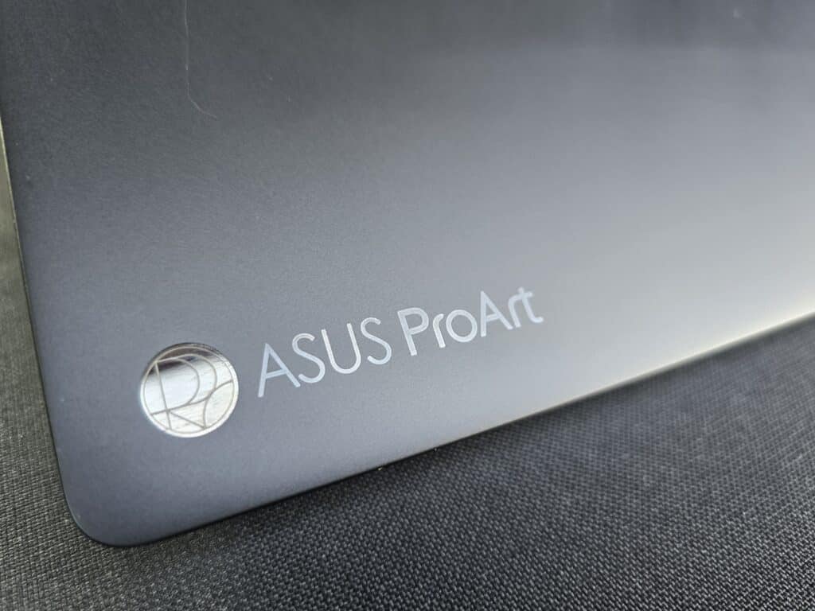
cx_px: 408
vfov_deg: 58.9
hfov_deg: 73.9
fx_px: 542
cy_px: 306
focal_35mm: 23
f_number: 1.7
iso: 200
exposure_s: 1/100
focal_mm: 6.3
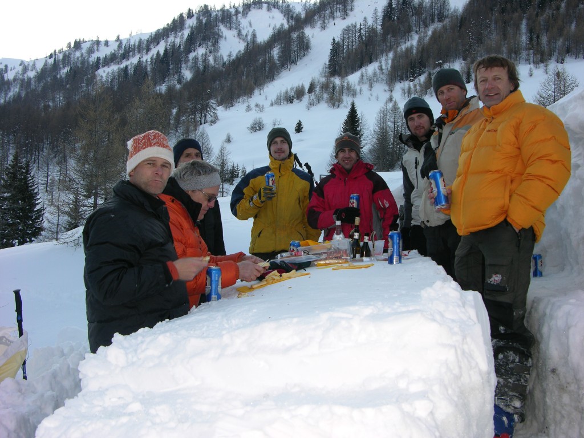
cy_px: 219
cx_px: 292
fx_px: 709
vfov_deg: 34.3
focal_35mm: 42
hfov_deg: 44.8
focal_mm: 10.7
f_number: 4.1
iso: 50
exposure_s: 1/74.9
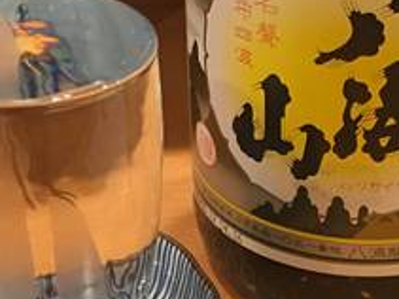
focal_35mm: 88
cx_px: 270
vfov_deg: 16.7
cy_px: 110
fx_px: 1014
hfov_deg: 22.2
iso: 100
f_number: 2.2
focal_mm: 4.15
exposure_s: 1/15
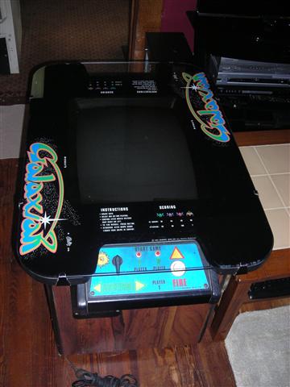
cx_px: 145
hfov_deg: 37.7
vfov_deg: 49.0
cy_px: 194
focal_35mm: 38
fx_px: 424
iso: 150
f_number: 3.2
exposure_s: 1/60
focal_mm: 6.3
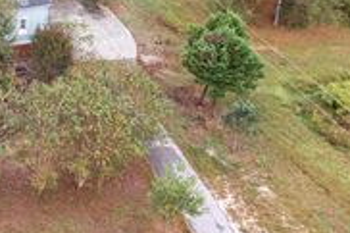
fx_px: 748
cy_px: -57
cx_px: -62
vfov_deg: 16.8
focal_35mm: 77
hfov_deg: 24.1
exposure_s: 1/80
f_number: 4
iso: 100
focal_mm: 10.26
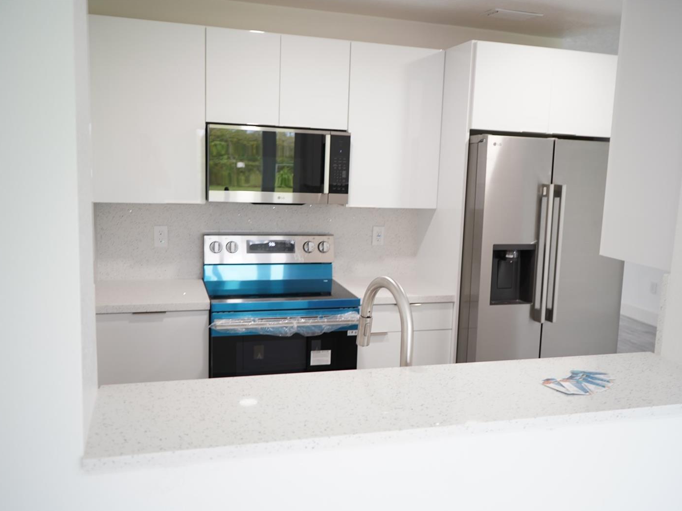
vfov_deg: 44.1
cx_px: 378
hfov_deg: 56.7
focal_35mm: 32
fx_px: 630
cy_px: 258
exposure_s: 1/30
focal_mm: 29
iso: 400
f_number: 3.5
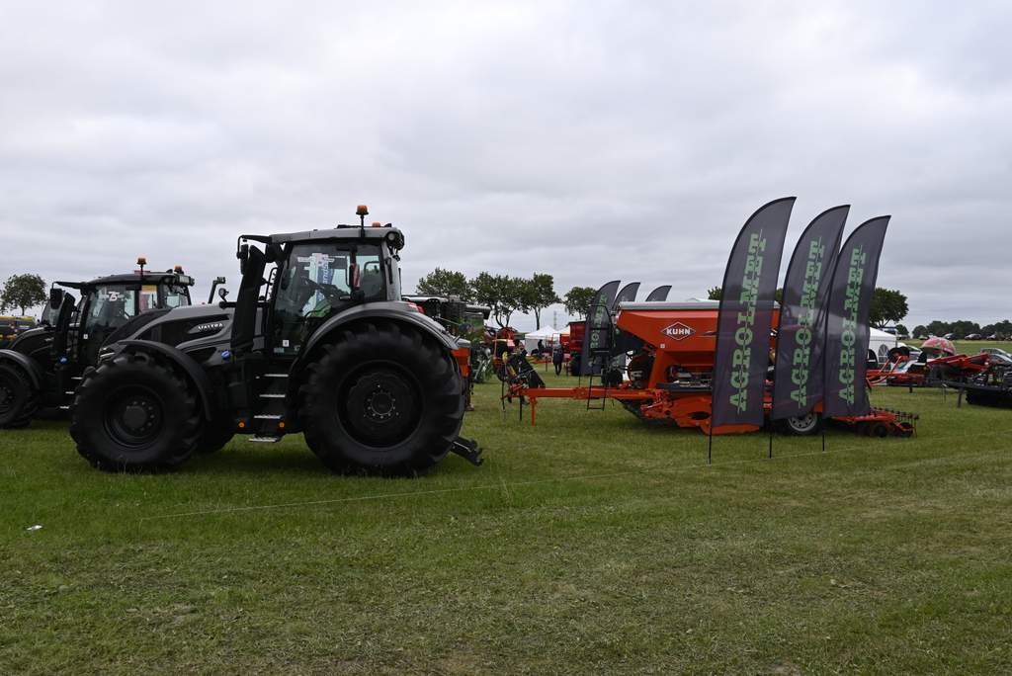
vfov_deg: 40.0
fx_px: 928
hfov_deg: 57.2
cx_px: 506
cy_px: 338
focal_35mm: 33
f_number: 9
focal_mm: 33
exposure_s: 1/320
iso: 250
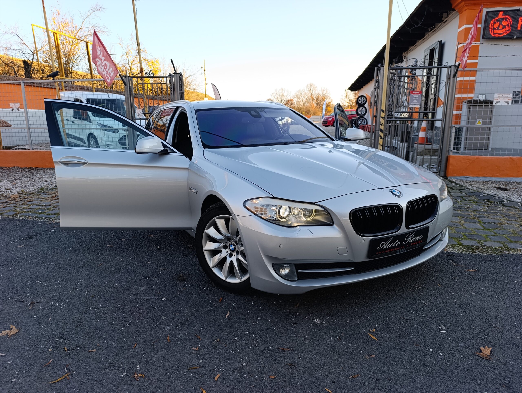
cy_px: 196
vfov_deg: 59.0
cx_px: 261
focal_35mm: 23
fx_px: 347
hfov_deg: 73.8
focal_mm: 6.14
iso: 50
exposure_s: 1/100
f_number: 1.6
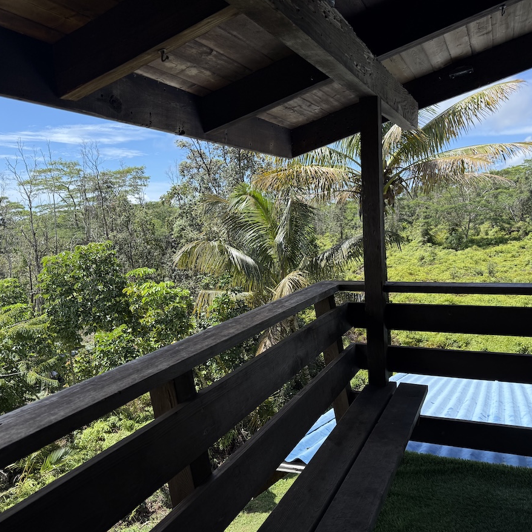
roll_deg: +2.5
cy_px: 272
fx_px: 504
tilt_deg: -6.0
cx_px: 269
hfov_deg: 55.6
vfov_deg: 55.6
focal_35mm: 29
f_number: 1.78
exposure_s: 1/2611
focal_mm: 6.76
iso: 100
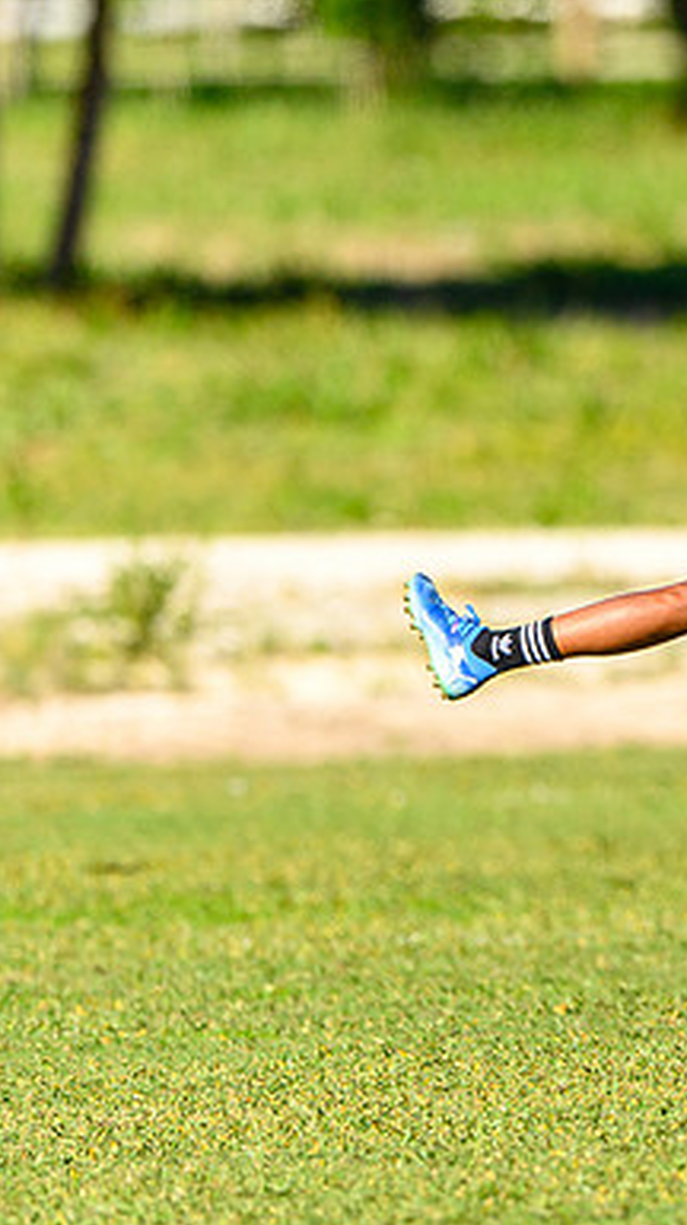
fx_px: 38647
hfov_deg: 1.0
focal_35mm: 1191
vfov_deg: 1.8
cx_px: 1067
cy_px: 612
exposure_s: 1/2500
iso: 125
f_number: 3.2
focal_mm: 400
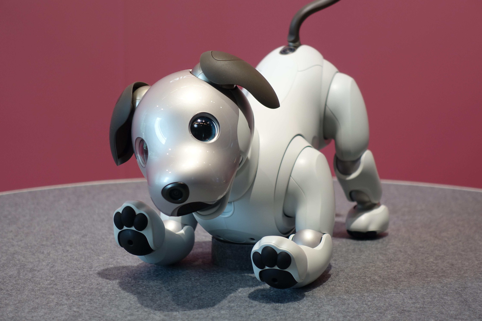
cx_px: 241
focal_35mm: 70
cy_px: 160
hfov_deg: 28.8
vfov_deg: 19.5
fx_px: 937
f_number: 2.8
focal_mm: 25.7
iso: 160
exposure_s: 1/80
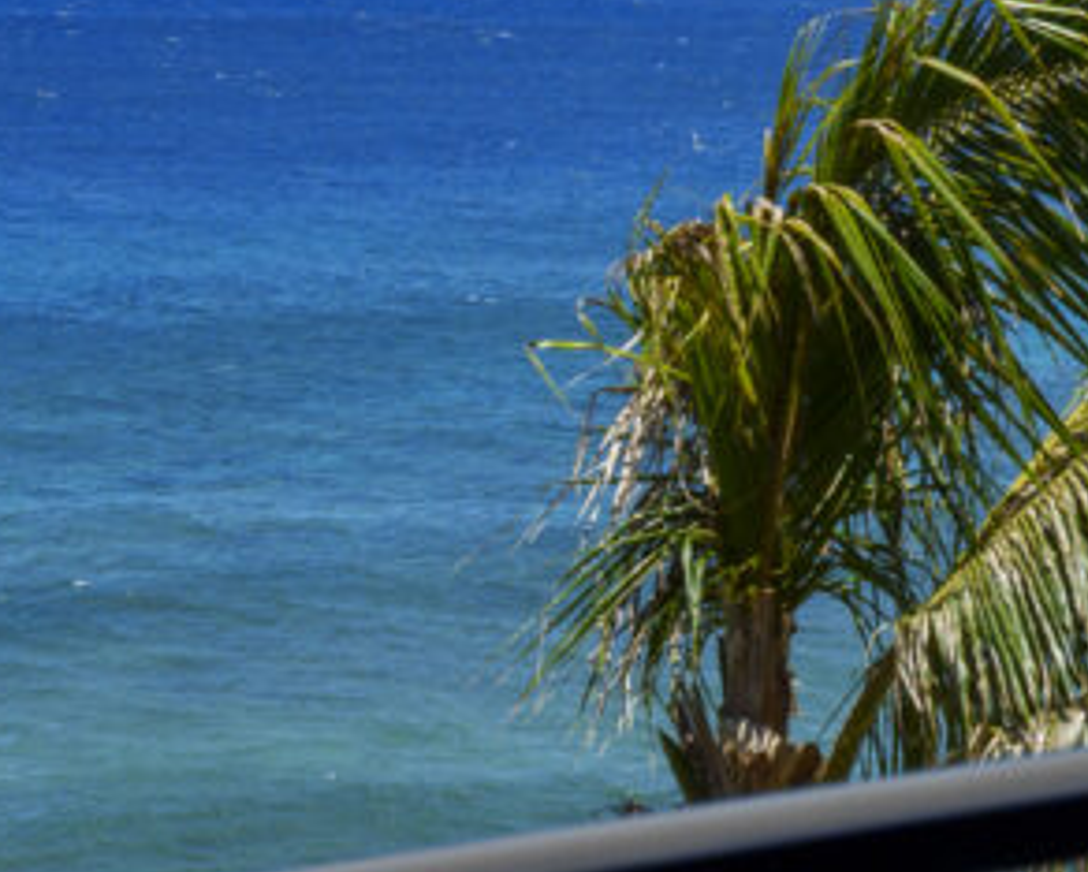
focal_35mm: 158
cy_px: -211
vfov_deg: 9.6
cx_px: 1796
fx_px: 5091
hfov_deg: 11.5
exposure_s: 1/640
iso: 100
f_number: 8
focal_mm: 32
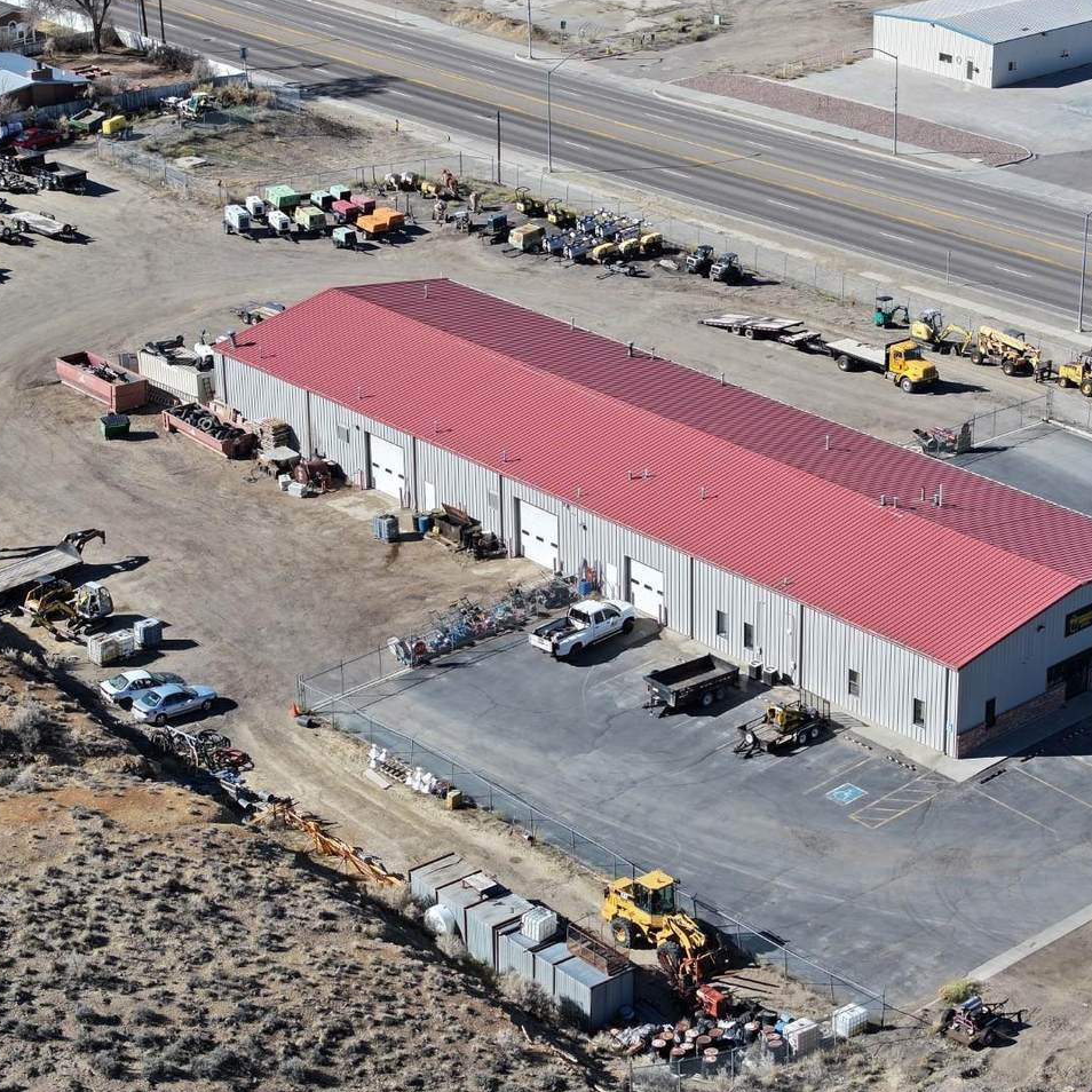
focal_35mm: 83
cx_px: 715
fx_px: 2962
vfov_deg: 20.9
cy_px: 545
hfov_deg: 20.8
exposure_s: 1/1000
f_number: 2.8
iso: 100
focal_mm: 19.35
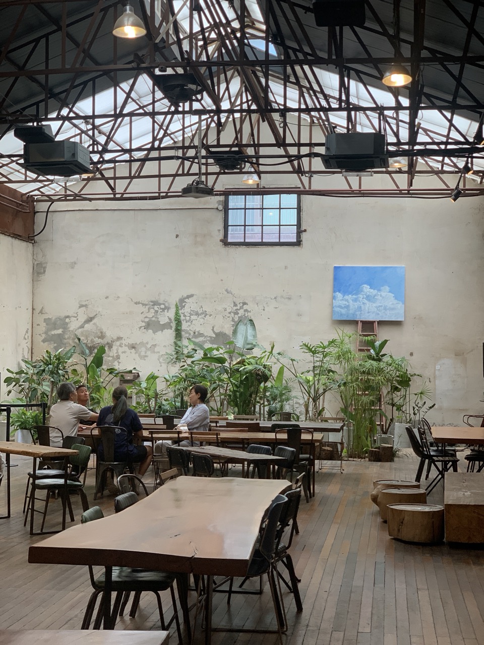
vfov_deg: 36.8
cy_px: 322
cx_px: 242
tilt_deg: +3.6
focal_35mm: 52
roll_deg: -1.0
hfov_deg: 28.0
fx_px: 969
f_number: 2.4
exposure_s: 1/120
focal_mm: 6
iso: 64
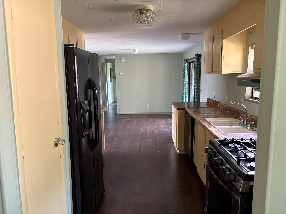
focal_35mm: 26
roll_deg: +1.6
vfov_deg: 53.1
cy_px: 107
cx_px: 143
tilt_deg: -8.1
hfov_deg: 67.3
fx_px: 215
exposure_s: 1/60
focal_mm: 5.96
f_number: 1.6
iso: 250
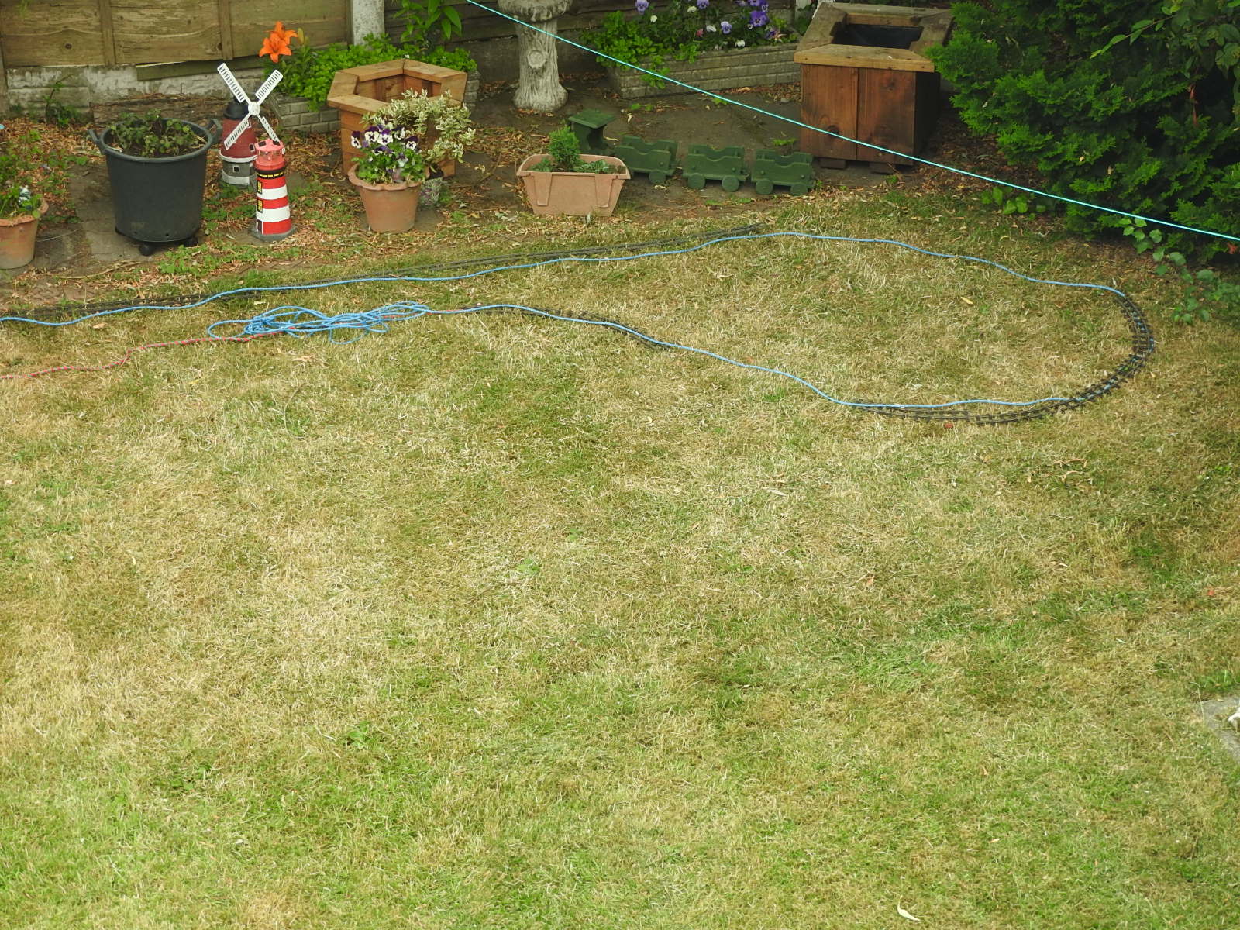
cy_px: 465
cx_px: 620
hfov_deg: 24.4
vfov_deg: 18.4
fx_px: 2866
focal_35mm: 80
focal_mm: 14.3
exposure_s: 1/100
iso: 100
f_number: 4.5
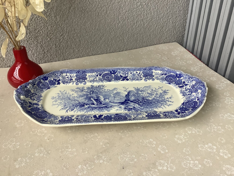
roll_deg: +0.8
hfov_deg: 58.4
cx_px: 117
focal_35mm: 31
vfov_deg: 45.4
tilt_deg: -32.5
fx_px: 210
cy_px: 88
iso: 125
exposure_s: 1/60
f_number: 2.4
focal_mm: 3.3
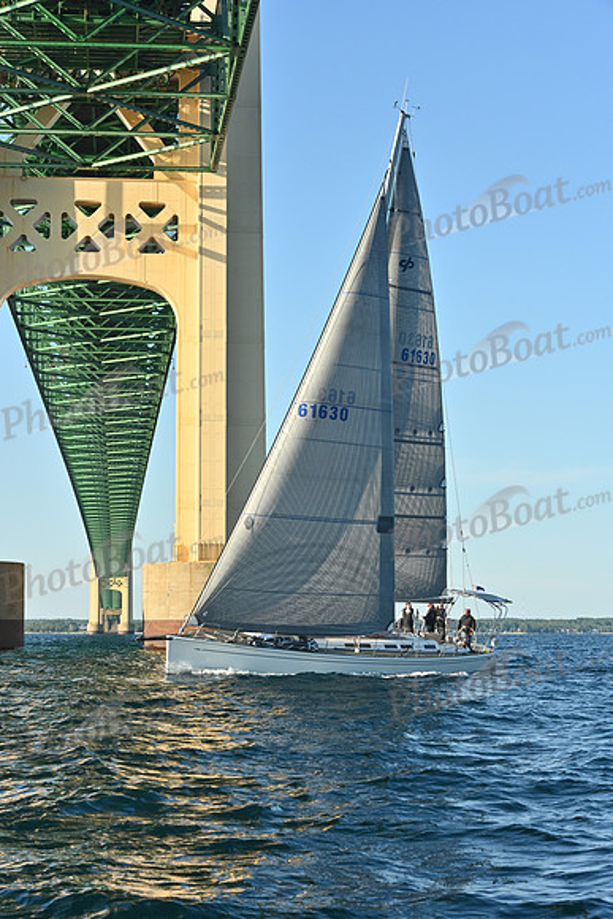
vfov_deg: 28.8
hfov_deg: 19.5
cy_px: 460
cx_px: 306
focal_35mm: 70
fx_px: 1787
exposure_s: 1/1250
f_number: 9
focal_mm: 70
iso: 800
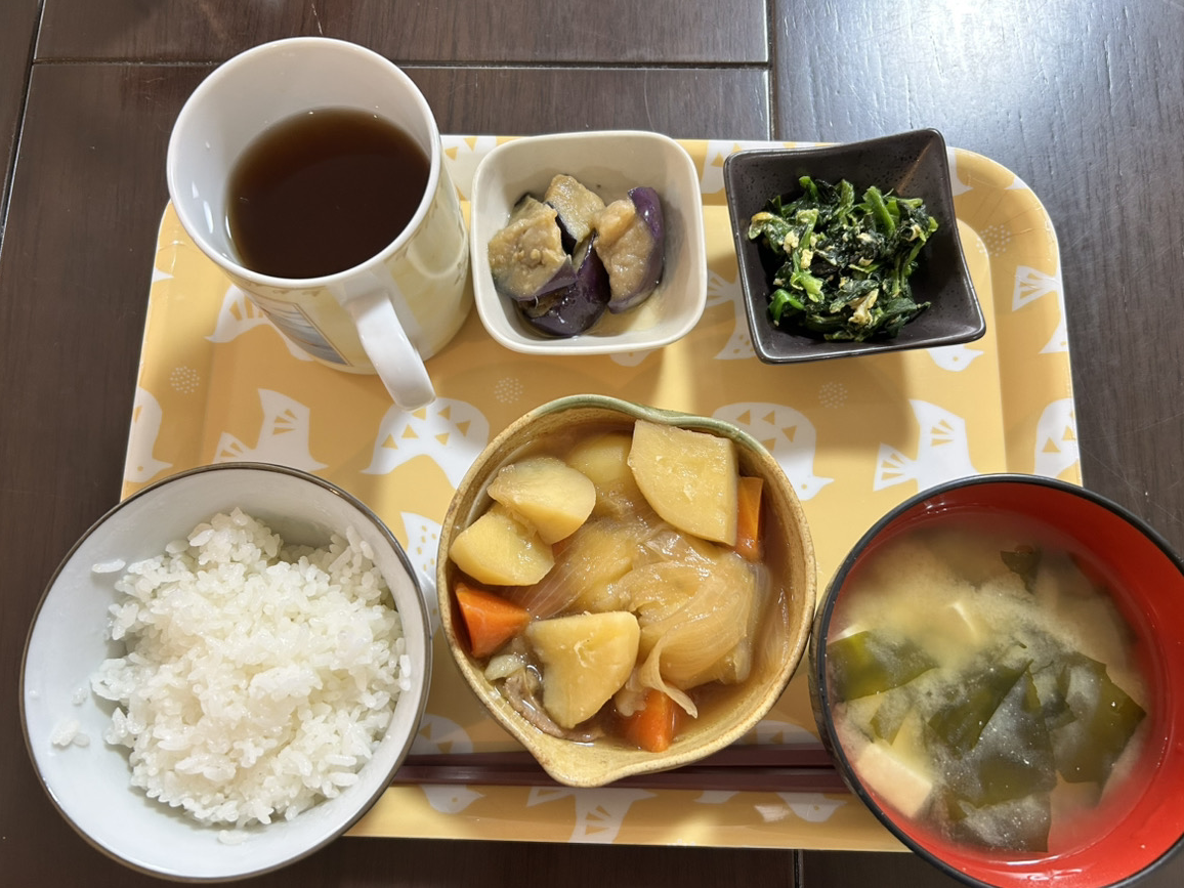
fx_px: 924
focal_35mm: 27
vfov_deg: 51.3
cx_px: 594
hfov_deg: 65.3
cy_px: 460
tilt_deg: -76.7
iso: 125
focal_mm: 5.7
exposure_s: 1/50
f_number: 1.5
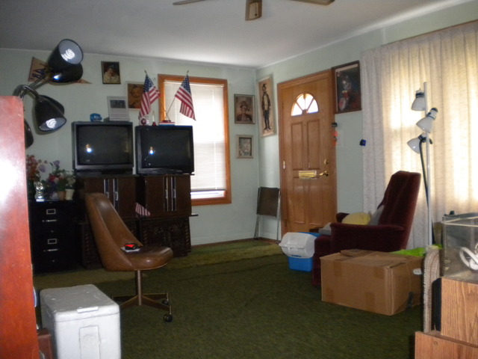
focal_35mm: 35
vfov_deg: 40.7
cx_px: 239
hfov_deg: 52.6
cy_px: 180
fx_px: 483
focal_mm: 6.3
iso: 400
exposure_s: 1/30
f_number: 3.1
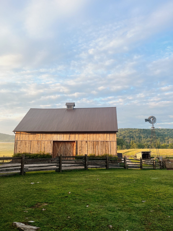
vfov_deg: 67.3
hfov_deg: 53.1
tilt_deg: +7.9
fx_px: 173
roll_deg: -0.9
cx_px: 86
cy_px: 116
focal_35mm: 26
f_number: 1.6
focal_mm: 5.1
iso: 50
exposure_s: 1/649
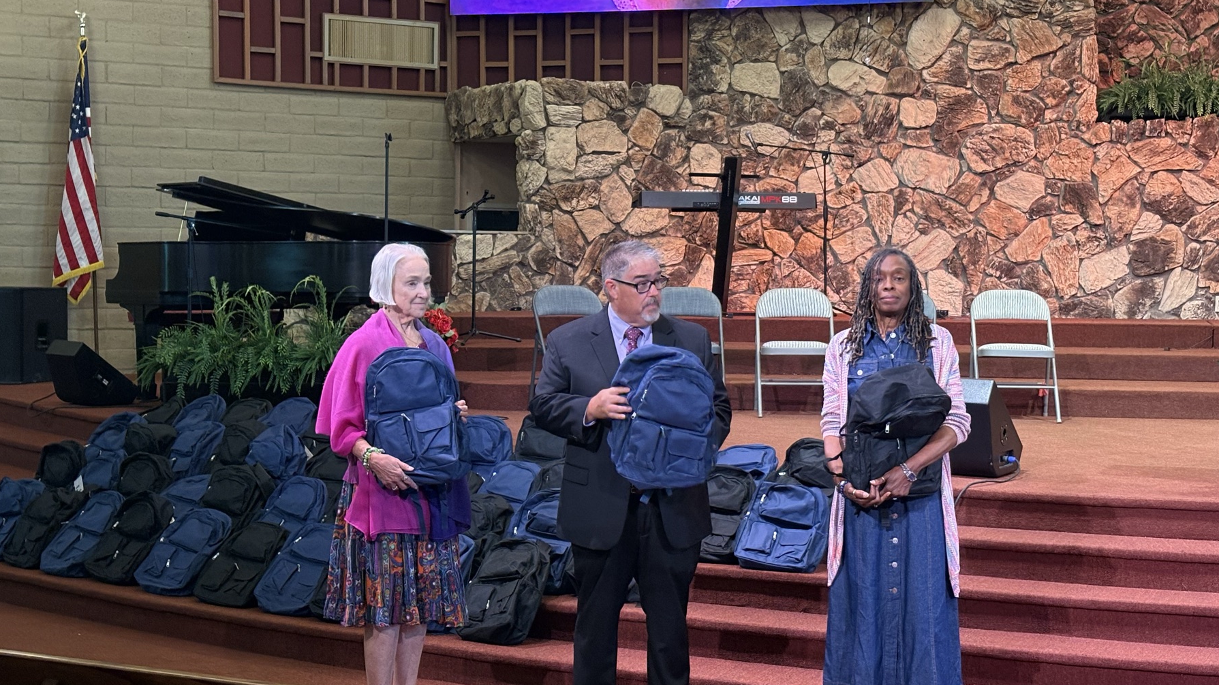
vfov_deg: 21.1
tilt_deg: -1.9
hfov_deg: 36.6
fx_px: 1842
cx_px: 610
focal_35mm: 57
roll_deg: -0.1
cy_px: 316
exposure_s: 1/40
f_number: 1.6
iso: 200
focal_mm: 5.96
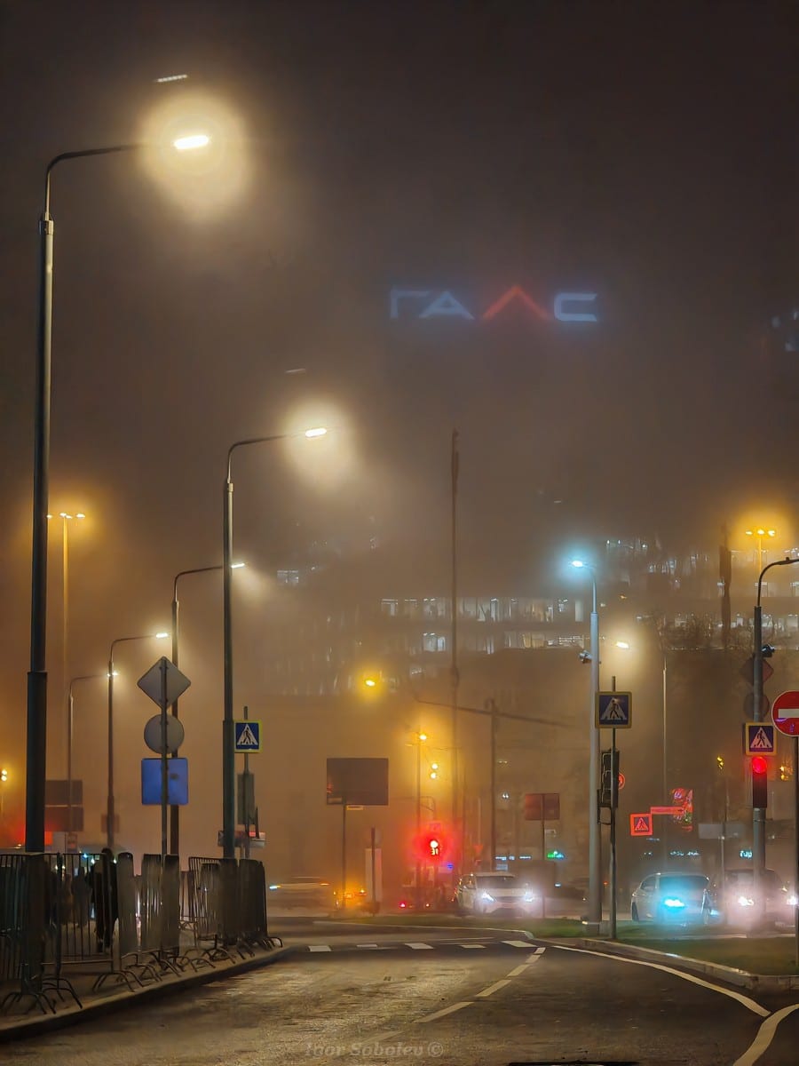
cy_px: 533
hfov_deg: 11.0
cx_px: 400
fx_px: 4155
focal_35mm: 135
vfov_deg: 14.6
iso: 3200
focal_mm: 15.38
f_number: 2.6
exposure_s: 1/43
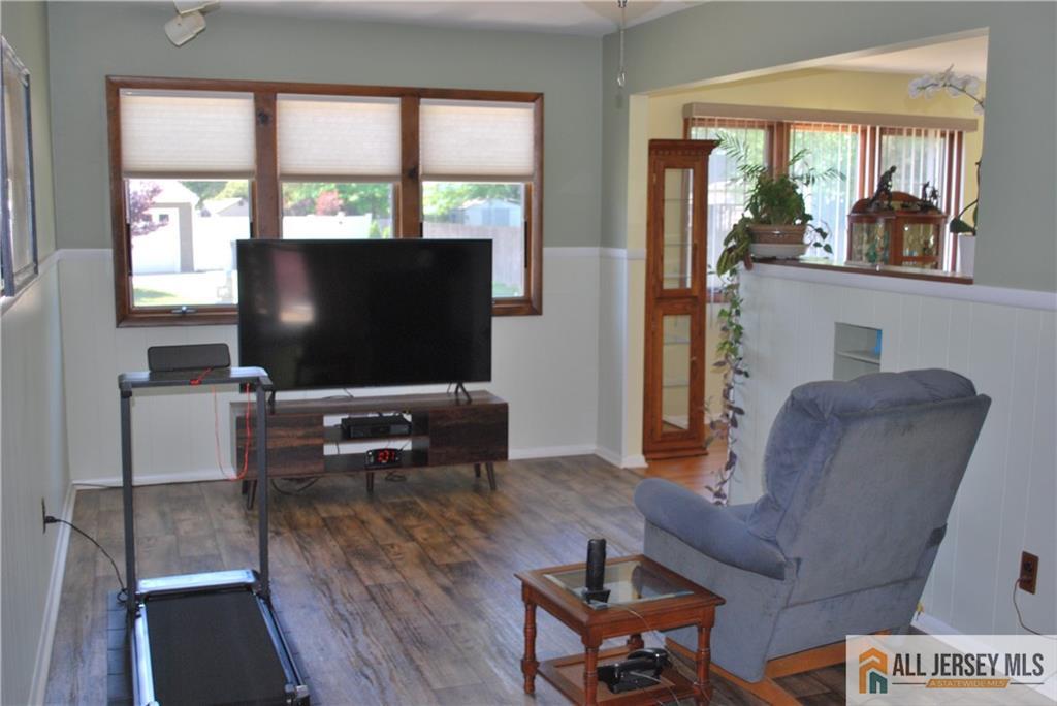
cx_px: 528
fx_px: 1058
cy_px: 353
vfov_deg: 36.9
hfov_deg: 53.1
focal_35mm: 36
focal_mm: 24
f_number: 4.2
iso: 200
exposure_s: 1/60
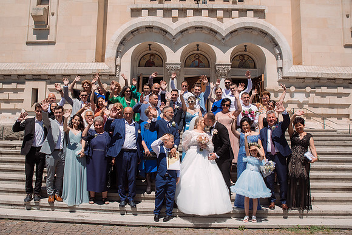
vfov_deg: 47.5
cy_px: 122
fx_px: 267
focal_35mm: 27
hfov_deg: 66.8
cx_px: 171
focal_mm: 24
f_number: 4
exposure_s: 1/2500
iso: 200
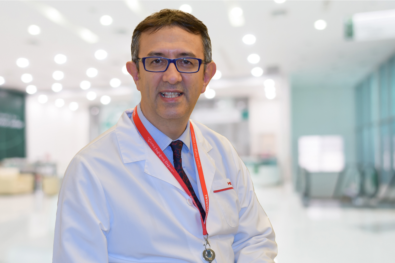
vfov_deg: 22.6
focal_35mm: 60
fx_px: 658
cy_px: 132
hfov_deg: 33.4
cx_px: 198
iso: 200
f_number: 2.8
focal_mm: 40
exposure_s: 1/125
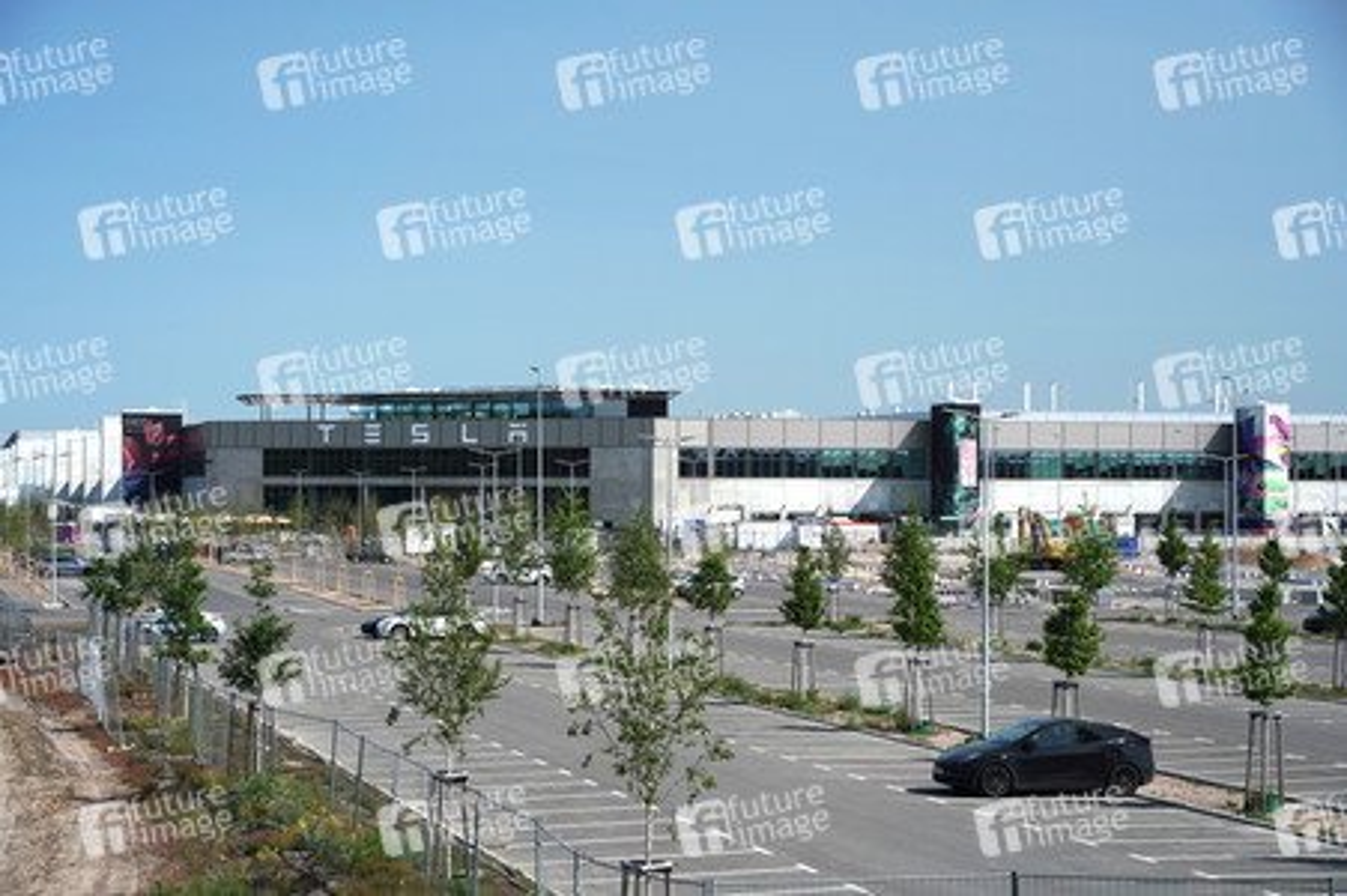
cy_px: 448
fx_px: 2729
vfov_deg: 18.6
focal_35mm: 73
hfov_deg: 27.7
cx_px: 674
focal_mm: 73
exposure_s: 1/400
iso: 320
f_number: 8
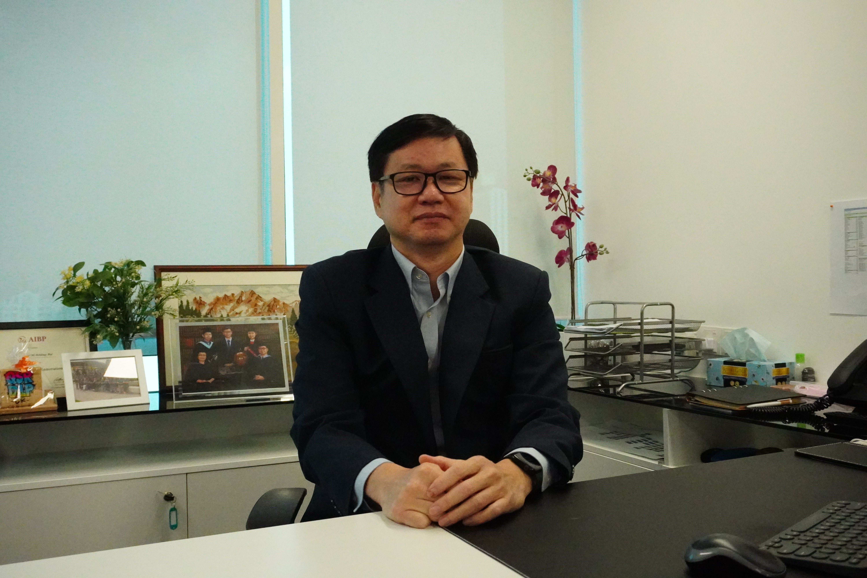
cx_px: 434
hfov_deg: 57.2
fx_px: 795
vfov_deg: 40.0
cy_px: 289
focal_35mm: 33
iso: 16000
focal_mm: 22
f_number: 5.6
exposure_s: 1/1000
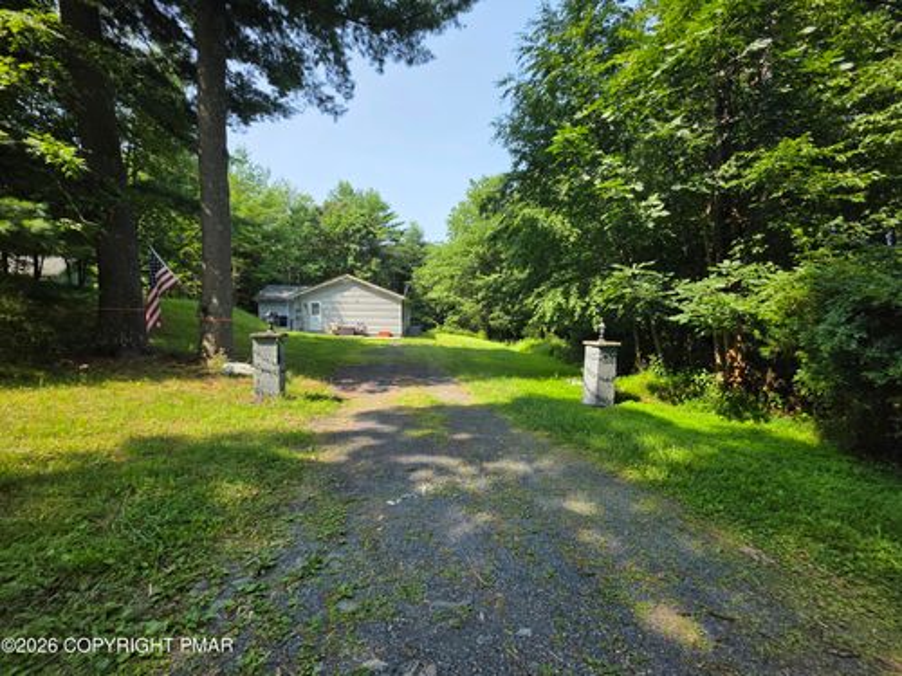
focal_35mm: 13
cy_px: 338
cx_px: 451
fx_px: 339
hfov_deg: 106.2
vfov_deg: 89.9
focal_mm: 2.2
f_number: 1.9
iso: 40
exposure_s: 1/890
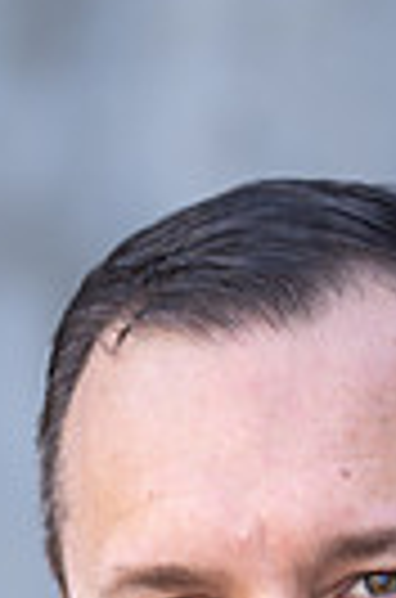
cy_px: 926
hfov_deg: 3.1
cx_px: 396
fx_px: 7198
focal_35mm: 434
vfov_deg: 4.7
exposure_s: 1/125
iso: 200
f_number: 4
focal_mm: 128
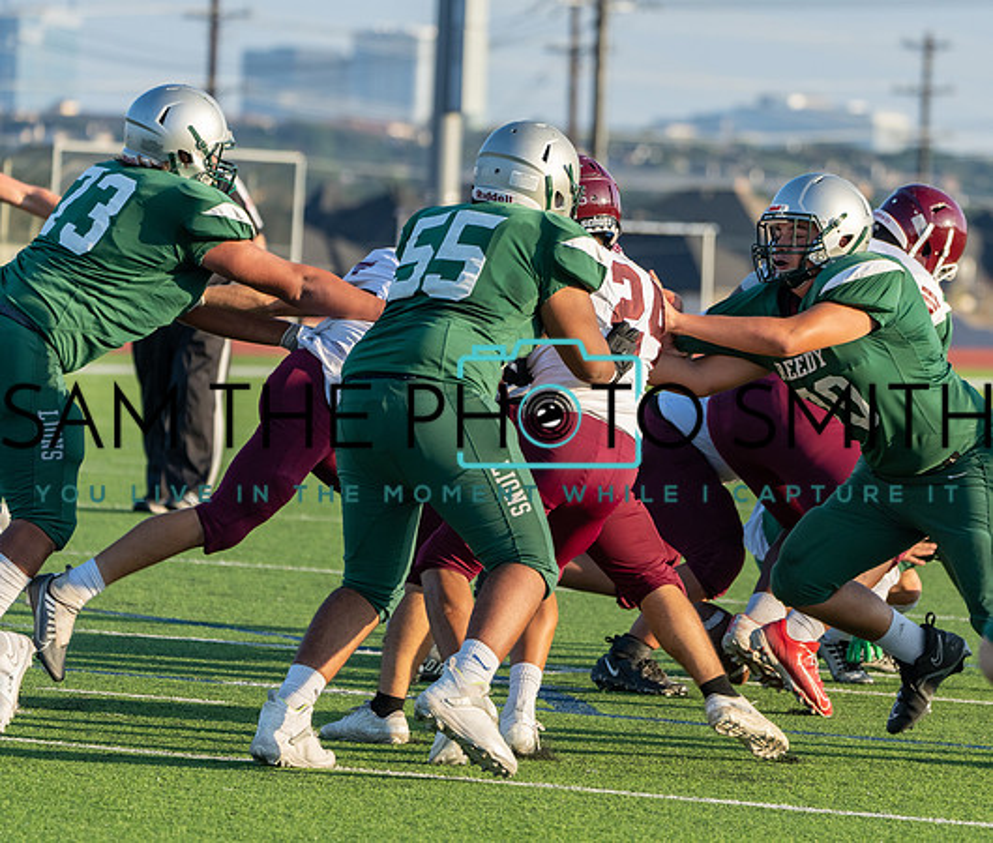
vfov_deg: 5.5
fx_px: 8827
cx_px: 670
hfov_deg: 6.4
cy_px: 405
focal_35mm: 293
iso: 640
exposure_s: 1/1250
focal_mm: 224
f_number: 5.6
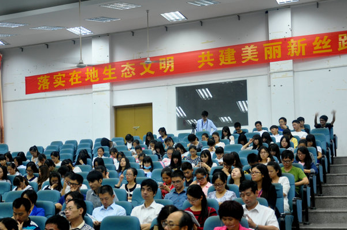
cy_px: 142
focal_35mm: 56
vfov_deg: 24.1
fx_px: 539
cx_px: 147
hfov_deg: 35.6
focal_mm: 28
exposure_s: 1/20
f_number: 4.5
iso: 400
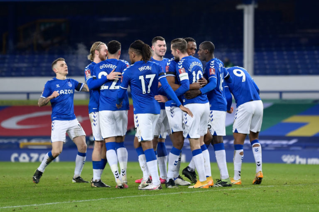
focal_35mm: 190
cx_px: 160
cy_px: 106
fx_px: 1683
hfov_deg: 10.8
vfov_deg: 7.2
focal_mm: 190
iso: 1600
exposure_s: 1/1000
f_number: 2.8
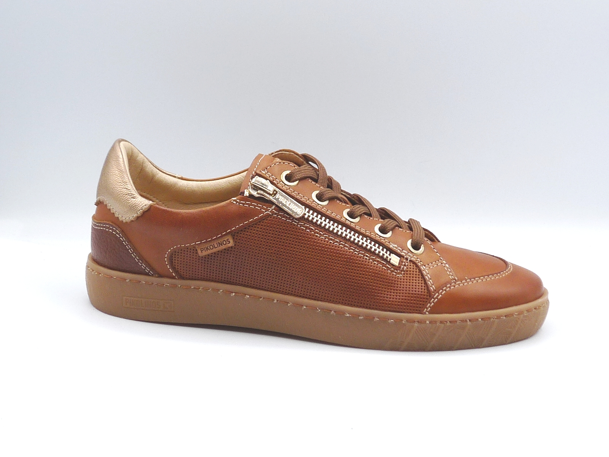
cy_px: 228
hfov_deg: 39.7
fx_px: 844
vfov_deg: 30.3
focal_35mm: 48
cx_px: 304
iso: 100
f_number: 4
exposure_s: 1/250
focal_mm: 4.8
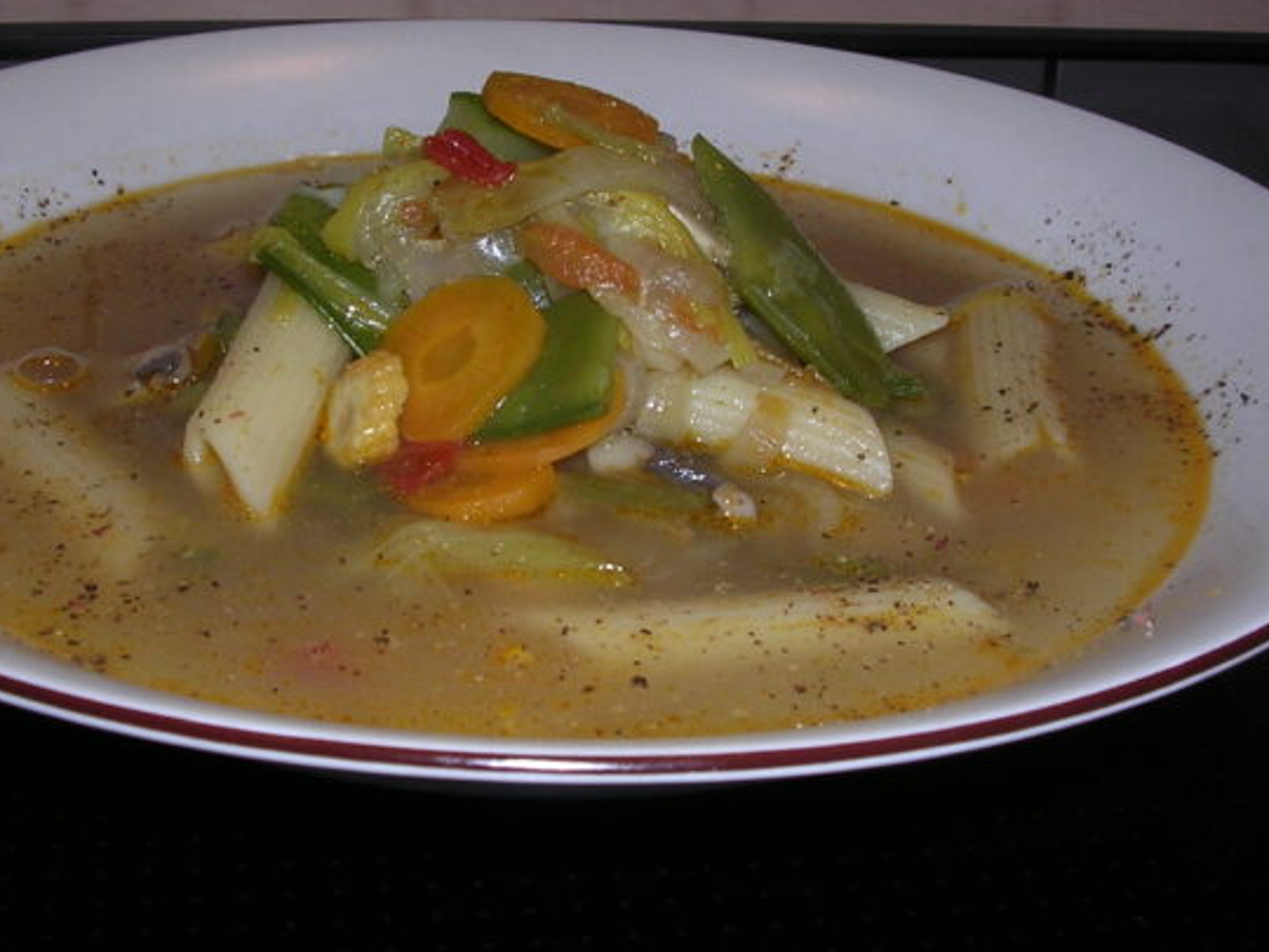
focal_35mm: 54
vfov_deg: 27.0
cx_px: 578
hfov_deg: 35.5
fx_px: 1980
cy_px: 371
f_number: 5.6
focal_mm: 5.8
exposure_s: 1/60.1
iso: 100
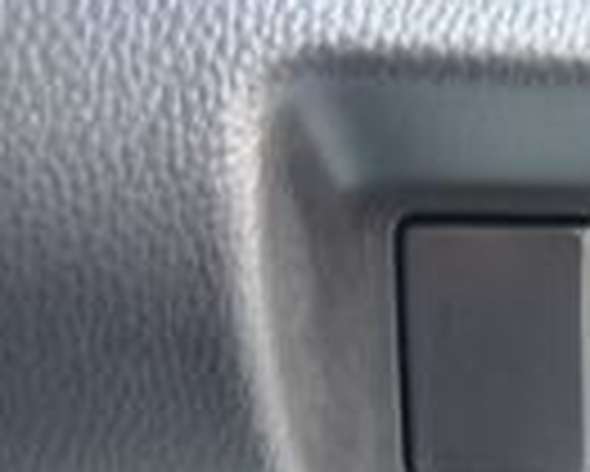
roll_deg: -0.3
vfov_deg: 22.4
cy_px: 317
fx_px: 1188
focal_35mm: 68
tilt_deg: -16.3
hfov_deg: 25.0
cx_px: 721
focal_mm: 5.96
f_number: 1.6
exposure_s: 1/60
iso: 320
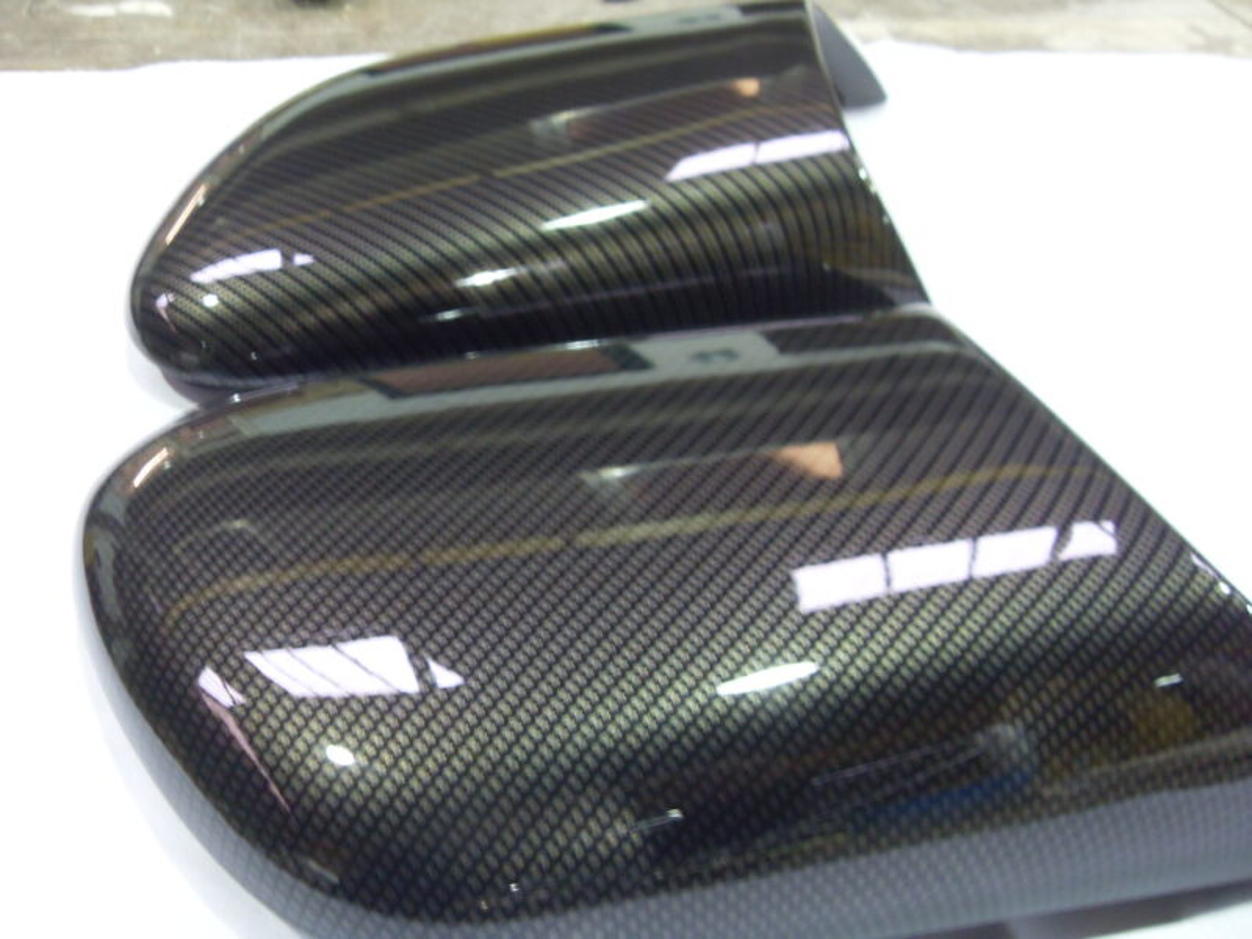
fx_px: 1266
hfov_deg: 52.6
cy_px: 470
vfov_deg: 40.7
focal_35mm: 35
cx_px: 626
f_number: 2.8
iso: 200
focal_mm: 6.3
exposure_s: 1/10
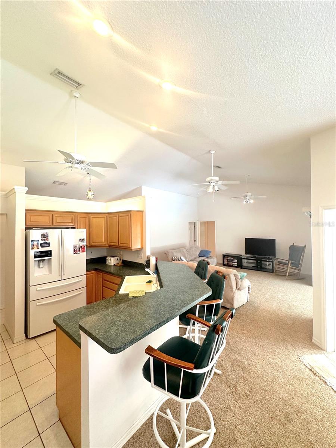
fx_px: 181
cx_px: 168
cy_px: 224
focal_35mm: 14
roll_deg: -0.5
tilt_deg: +2.3
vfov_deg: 102.1
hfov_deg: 85.7
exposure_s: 1/60
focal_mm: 2.22
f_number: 2.2
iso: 160
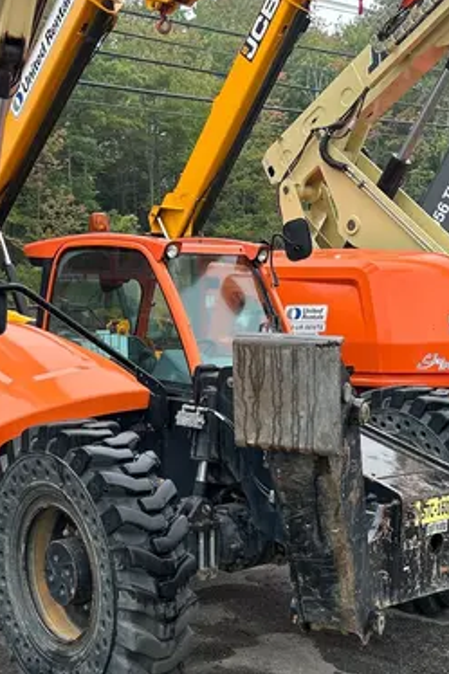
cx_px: 216
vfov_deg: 37.1
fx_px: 992
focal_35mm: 53
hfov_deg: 25.5
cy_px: 459
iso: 80
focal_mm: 5.7
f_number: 1.5
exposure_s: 1/121
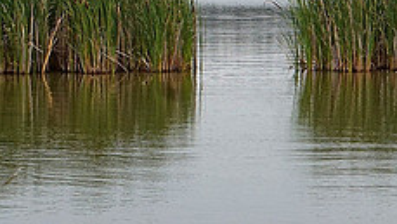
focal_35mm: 219
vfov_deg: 5.5
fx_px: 2310
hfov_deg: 9.8
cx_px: 101
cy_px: 62
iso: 1000
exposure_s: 1/400
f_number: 11
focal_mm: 55
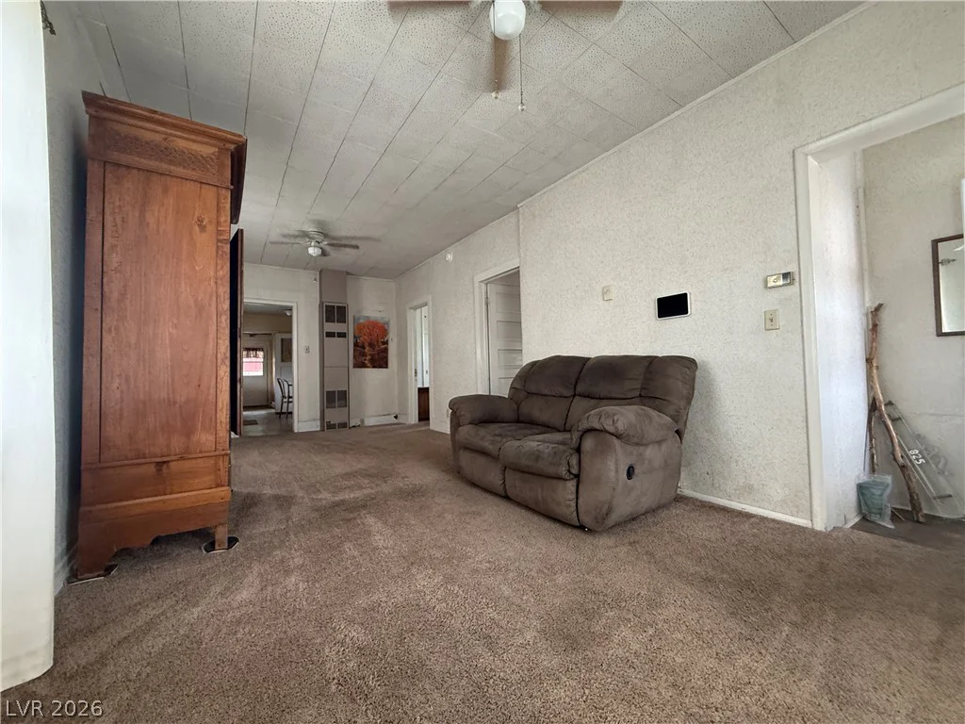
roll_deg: +1.1
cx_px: 482
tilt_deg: +1.8
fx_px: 390
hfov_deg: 102.1
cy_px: 362
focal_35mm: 14
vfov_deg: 85.7
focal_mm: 2.22
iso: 320
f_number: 2.2
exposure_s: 1/78
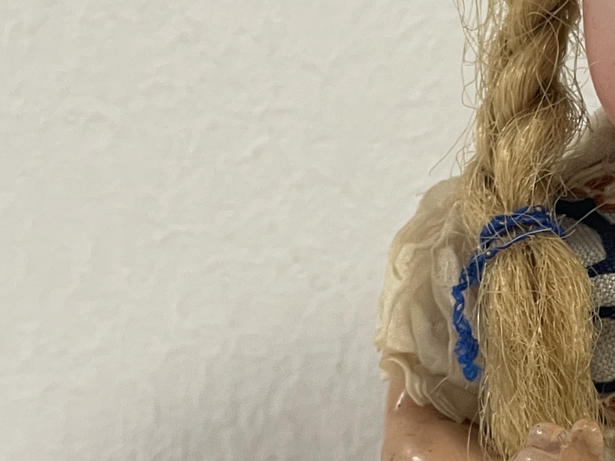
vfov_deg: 7.0
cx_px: 727
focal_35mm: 212
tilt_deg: -3.0
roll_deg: -1.2
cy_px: 371
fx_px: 3767
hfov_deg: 9.2
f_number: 2.2
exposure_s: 1/50
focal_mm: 7.5
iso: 160
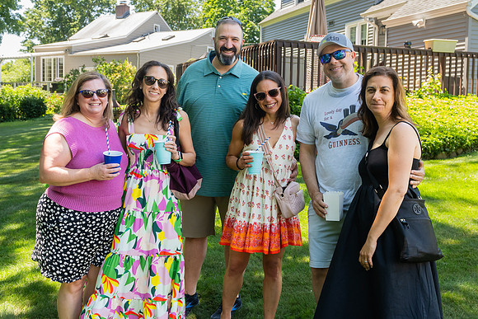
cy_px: 144
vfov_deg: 35.1
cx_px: 239
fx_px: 504
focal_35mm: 38
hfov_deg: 50.7
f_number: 4
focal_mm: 23
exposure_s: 1/400
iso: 640
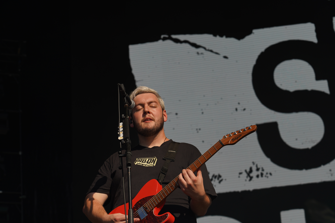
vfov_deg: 13.0
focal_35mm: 105
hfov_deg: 19.5
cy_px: 112
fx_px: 977
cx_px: 168
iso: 100
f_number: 8
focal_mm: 105
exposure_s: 1/800
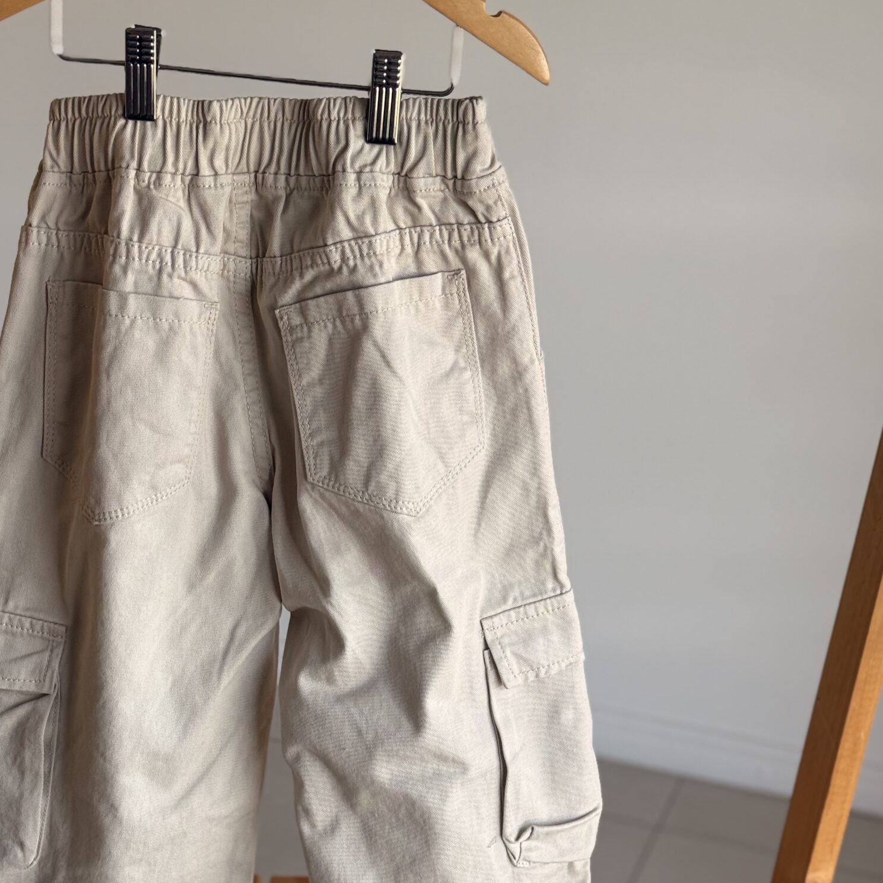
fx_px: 2107
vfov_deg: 23.3
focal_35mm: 73
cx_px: 338
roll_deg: -1.8
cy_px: 703
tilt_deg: -29.2
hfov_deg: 23.6
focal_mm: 6.76
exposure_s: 1/343
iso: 64
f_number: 1.78
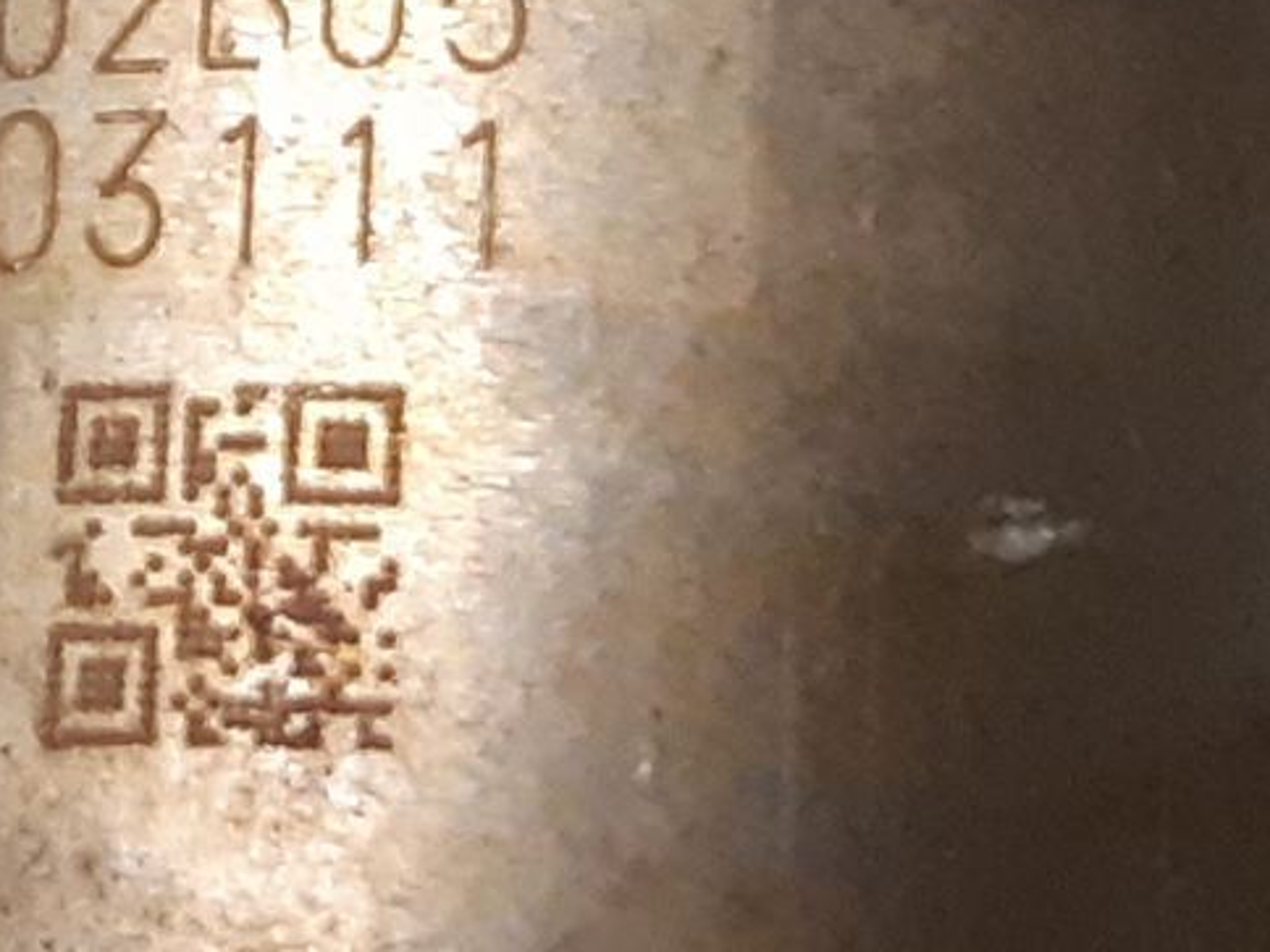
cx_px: 60
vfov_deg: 13.0
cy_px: -328
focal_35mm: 110
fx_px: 4036
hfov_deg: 17.5
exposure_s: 1/50
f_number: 1.7
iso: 320
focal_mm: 3.93
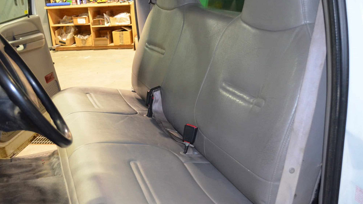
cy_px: 112
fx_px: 395
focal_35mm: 41
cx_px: 182
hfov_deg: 49.4
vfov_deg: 29.0
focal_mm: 26
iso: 2500
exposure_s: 1/60
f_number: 4.2
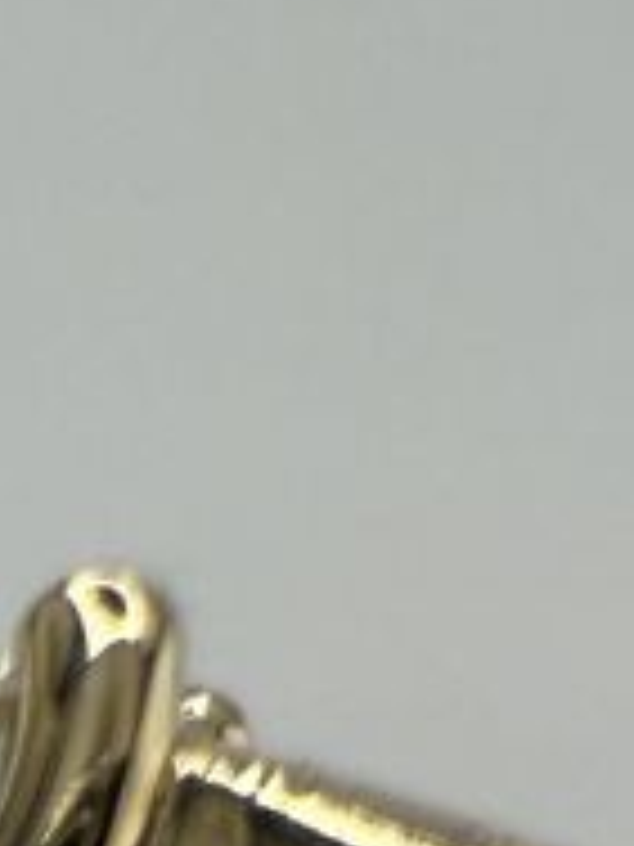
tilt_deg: -19.3
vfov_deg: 11.0
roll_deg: -0.1
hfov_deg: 9.0
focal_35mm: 153
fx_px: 3736
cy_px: 1980
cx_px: -715
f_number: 2.2
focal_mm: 2.22
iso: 20
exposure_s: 1/894
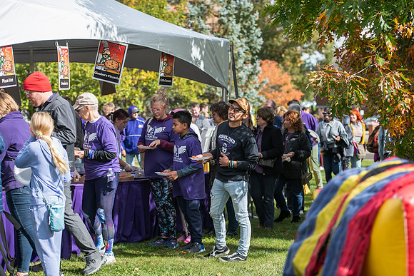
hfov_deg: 22.6
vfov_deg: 15.2
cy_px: 138
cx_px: 207
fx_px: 1035
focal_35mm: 90
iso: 100
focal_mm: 90
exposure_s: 1/800
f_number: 3.5
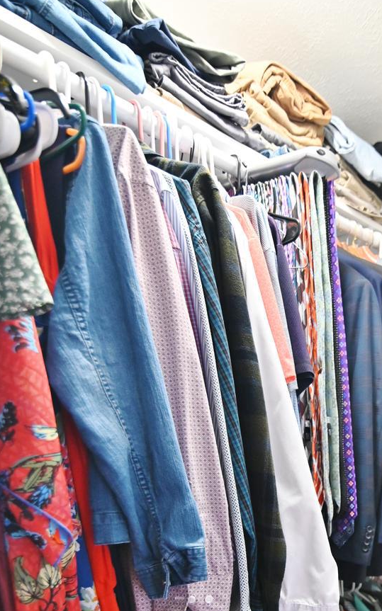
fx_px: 483
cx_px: 319
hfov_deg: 40.8
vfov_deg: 59.5
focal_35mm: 29
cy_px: 489
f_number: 2.8
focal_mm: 16
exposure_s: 1/125
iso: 2000
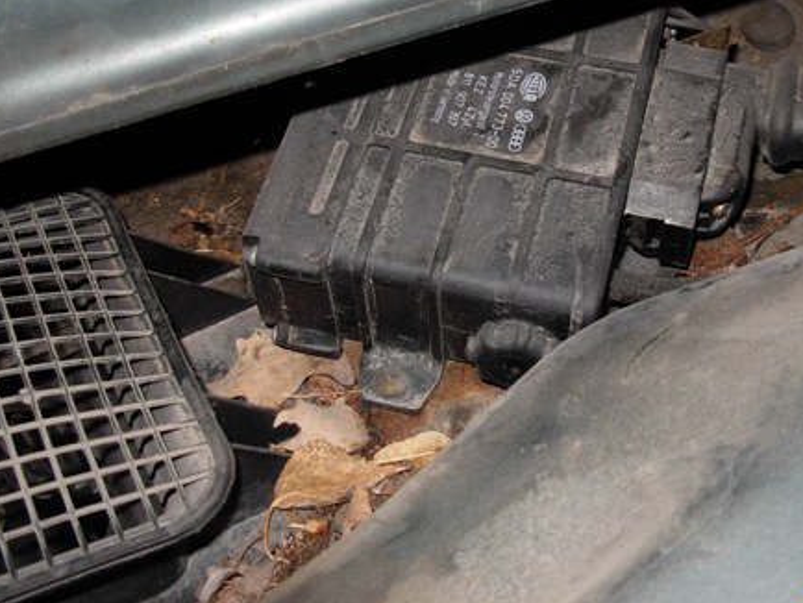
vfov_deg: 26.1
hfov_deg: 34.2
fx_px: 1300
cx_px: 494
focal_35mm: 56
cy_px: 252
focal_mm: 6.3
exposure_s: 1/22.6
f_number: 2.9
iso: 79
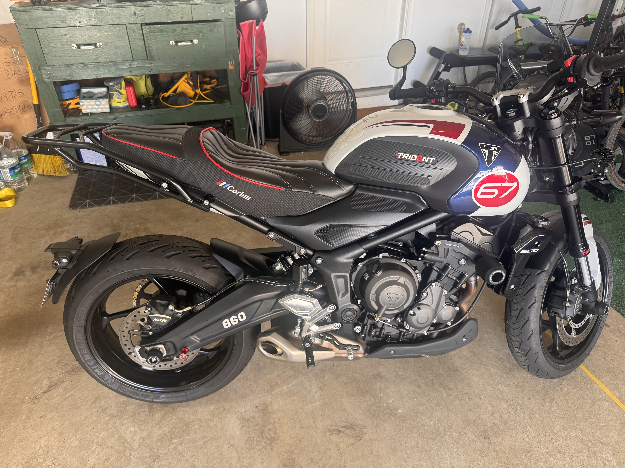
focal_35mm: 24
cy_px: 234
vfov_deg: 56.8
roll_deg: -0.1
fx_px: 433
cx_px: 312
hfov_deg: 71.6
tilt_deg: -34.7
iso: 200
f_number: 1.78
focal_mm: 6.76
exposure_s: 1/120
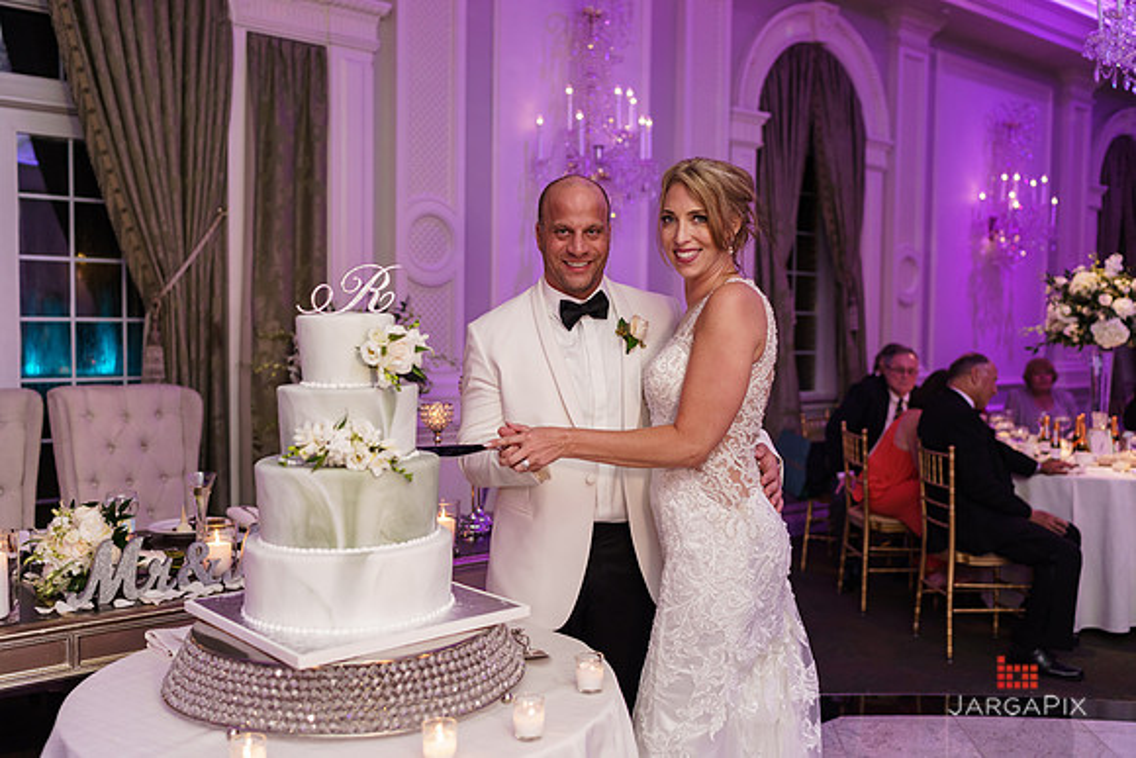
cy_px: 379
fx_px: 1105
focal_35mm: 35
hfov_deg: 54.4
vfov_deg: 37.9
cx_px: 568
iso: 1000
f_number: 2
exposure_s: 1/200
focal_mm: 35
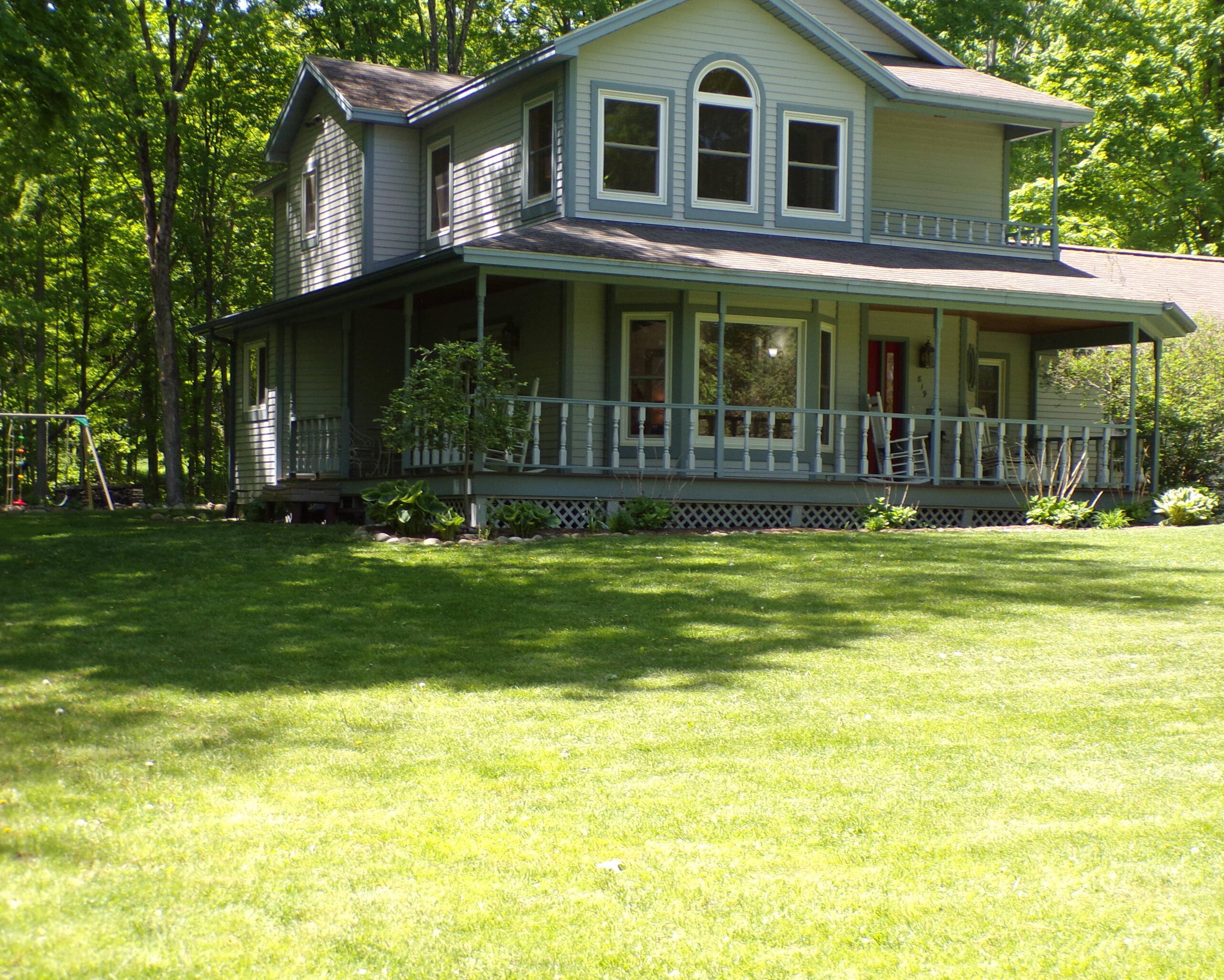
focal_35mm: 56
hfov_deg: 33.5
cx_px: 709
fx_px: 2029
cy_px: 520
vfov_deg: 27.1
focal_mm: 8.7
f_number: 3.5
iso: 80
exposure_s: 1/180
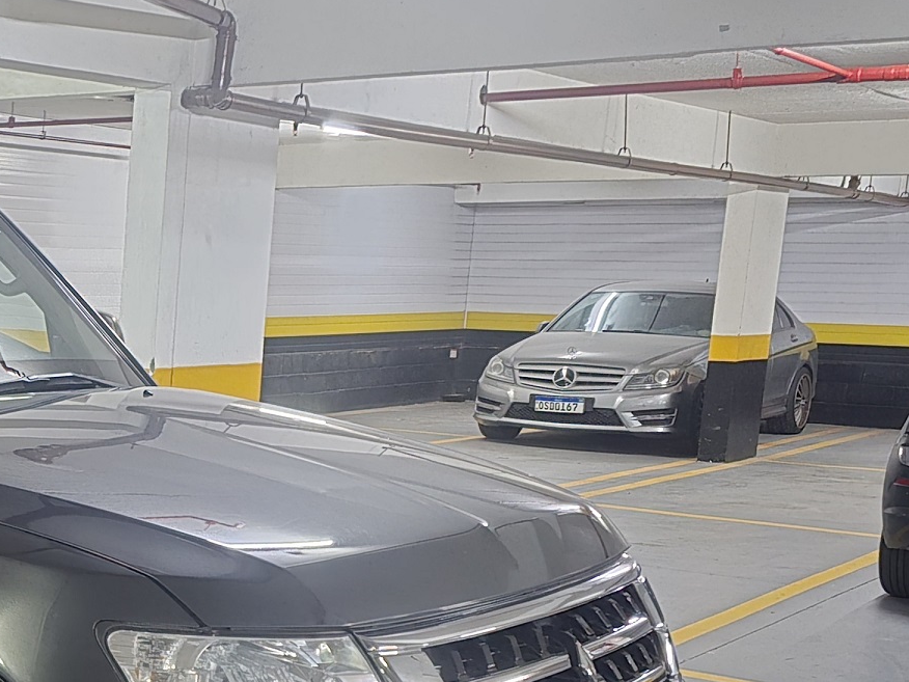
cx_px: -227
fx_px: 1654
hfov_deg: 26.7
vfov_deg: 22.9
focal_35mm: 63
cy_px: 554
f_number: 1.7
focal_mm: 6.3
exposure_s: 1/30
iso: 2500
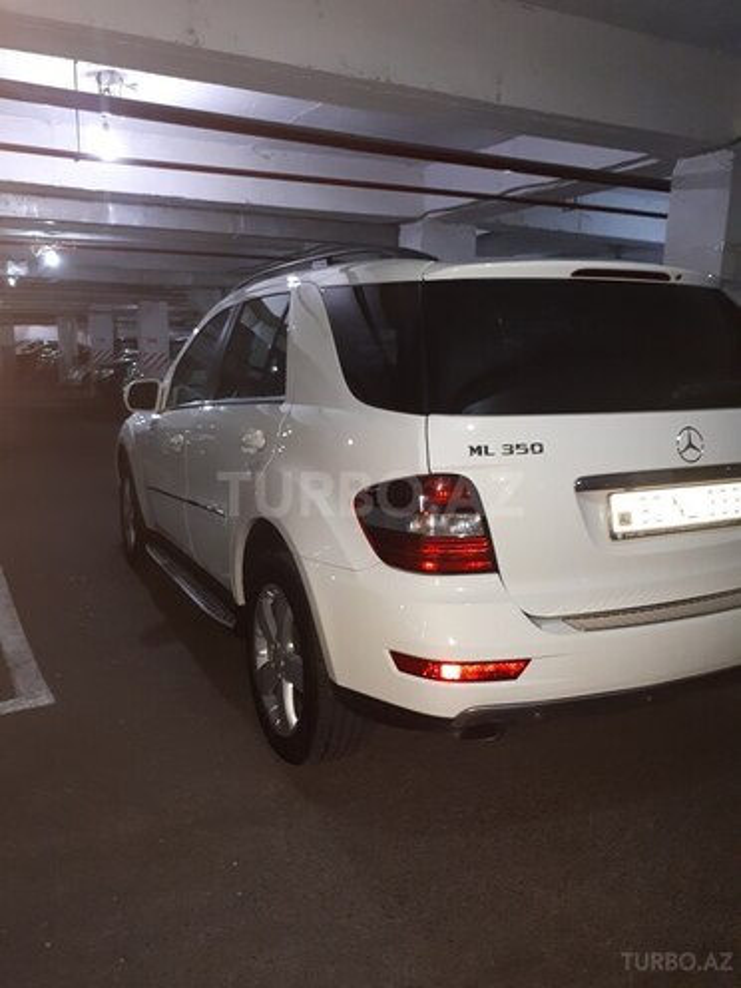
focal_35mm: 27
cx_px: 370
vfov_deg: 65.3
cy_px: 494
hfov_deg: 51.4
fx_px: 771
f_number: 1.9
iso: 320
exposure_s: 1/17
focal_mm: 3.6
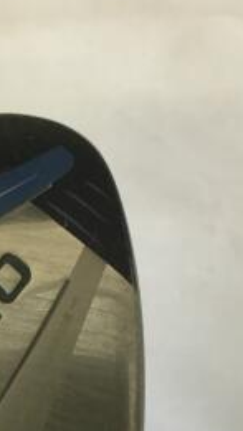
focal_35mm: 93
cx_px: 20
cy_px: 436
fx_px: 1064
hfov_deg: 12.9
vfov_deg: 22.0
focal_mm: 3.3
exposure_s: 1/33
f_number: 2.4
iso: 64
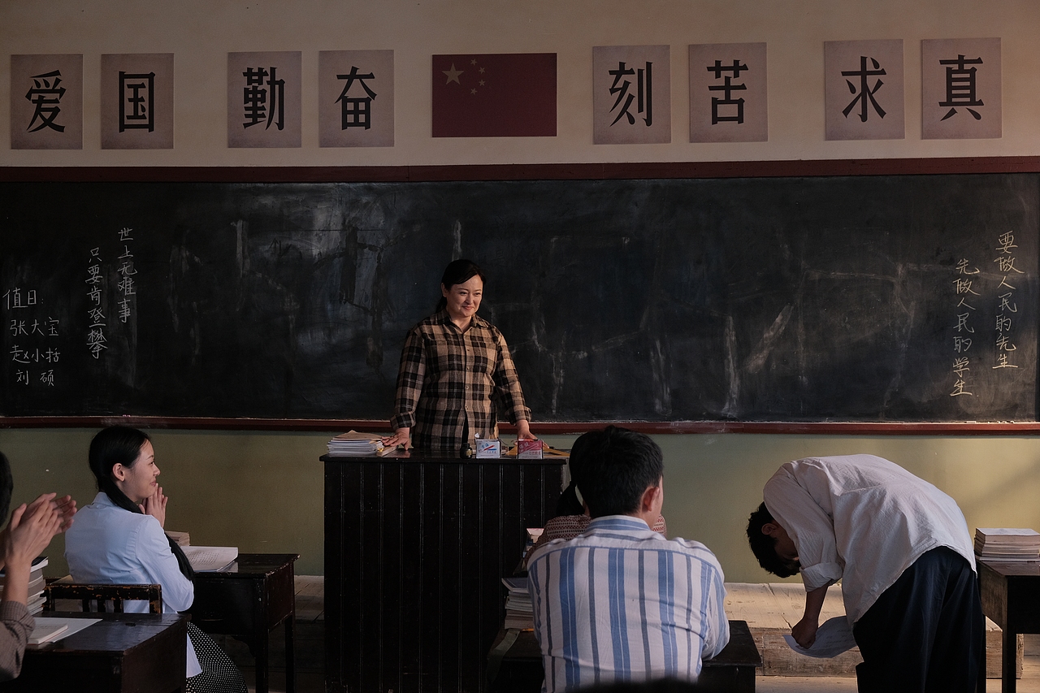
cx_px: 520
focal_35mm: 42
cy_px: 346
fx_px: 1213
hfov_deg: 46.4
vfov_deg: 31.9
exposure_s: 1/125
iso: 800
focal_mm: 27.7
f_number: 4
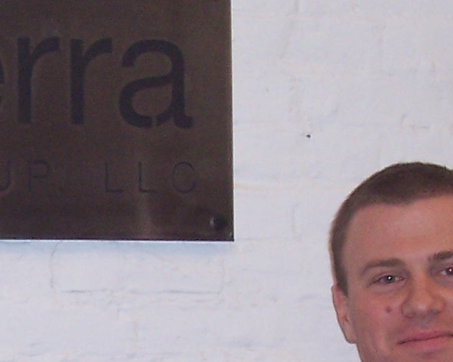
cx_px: 70
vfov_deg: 7.3
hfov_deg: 9.2
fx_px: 2816
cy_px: 395
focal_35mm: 210
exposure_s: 1/60
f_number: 3.4
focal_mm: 8.6
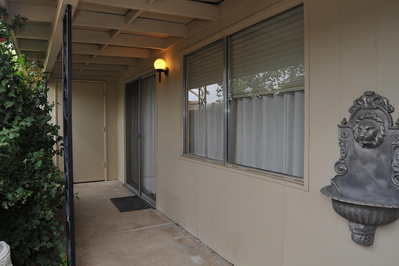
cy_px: 125
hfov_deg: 69.3
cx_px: 186
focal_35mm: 26
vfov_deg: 49.5
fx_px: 288
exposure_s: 1/80
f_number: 10
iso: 320
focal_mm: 18
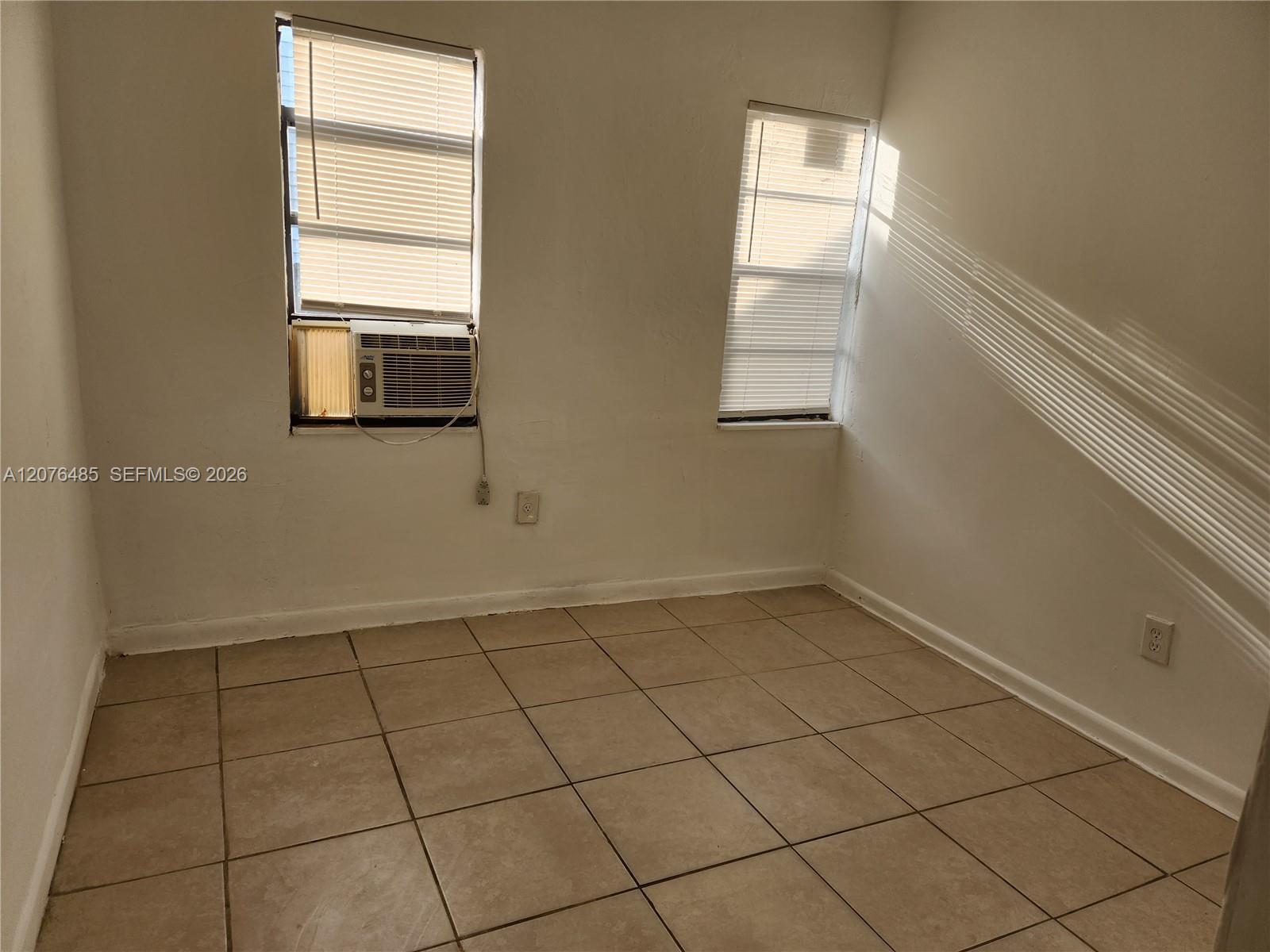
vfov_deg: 58.9
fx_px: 844
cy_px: 476
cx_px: 635
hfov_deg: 73.9
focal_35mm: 23
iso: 40
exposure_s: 1/180
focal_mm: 5.4
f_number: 1.8
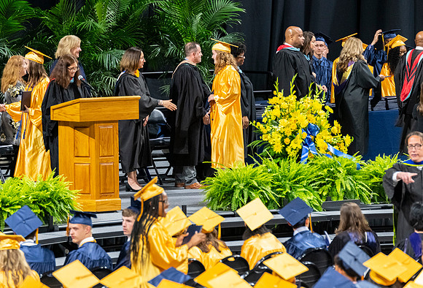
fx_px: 3345
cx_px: 162
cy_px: 123
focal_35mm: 283
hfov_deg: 7.2
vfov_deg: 4.9
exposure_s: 1/200
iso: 2000
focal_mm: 190
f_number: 4
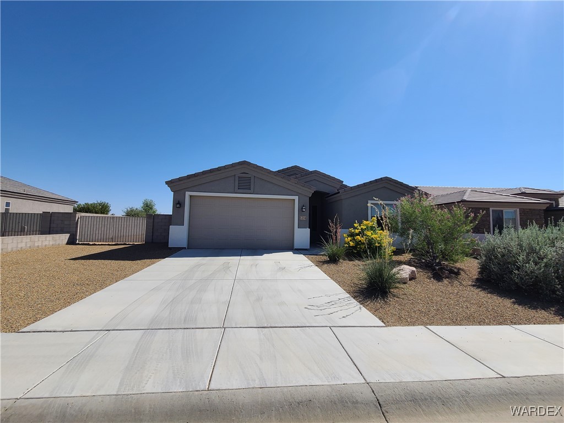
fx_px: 212
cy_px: 212
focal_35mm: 13
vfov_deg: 89.9
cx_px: 282
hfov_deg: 106.2
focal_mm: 2.2
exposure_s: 1/2524
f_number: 2.2
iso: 64
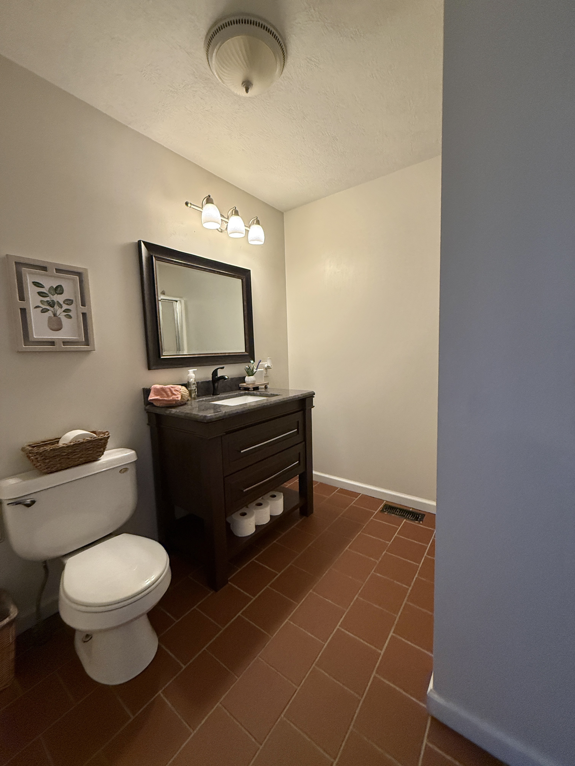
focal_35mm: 14
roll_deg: -1.0
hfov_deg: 85.7
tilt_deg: -2.3
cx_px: 288
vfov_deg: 102.1
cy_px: 383
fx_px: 310
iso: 320
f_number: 2.2
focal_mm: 2.22
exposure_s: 1/120
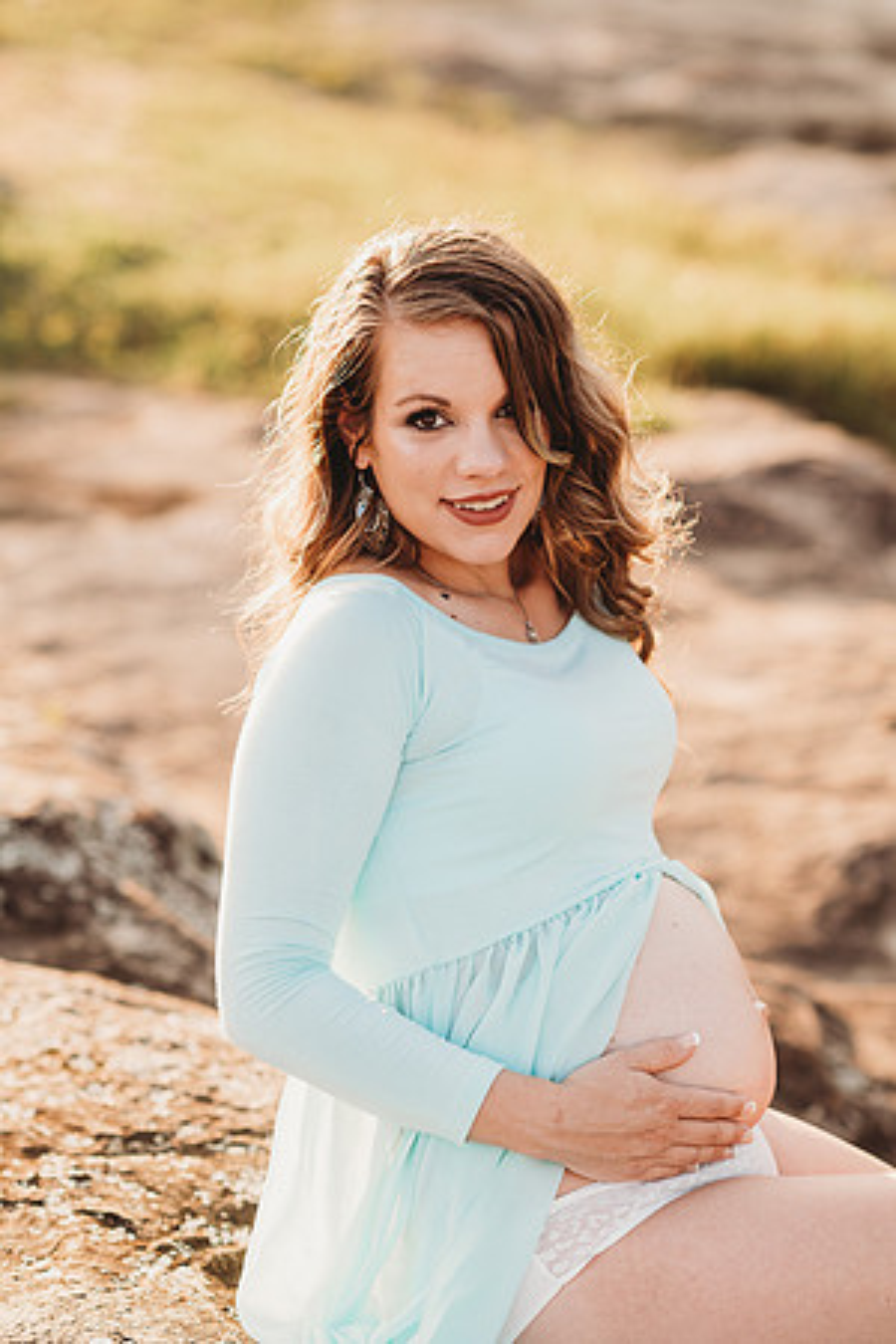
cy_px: 672
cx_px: 448
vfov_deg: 23.9
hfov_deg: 16.1
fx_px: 3173
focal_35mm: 85
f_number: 2.5
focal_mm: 85
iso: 160
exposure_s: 1/500
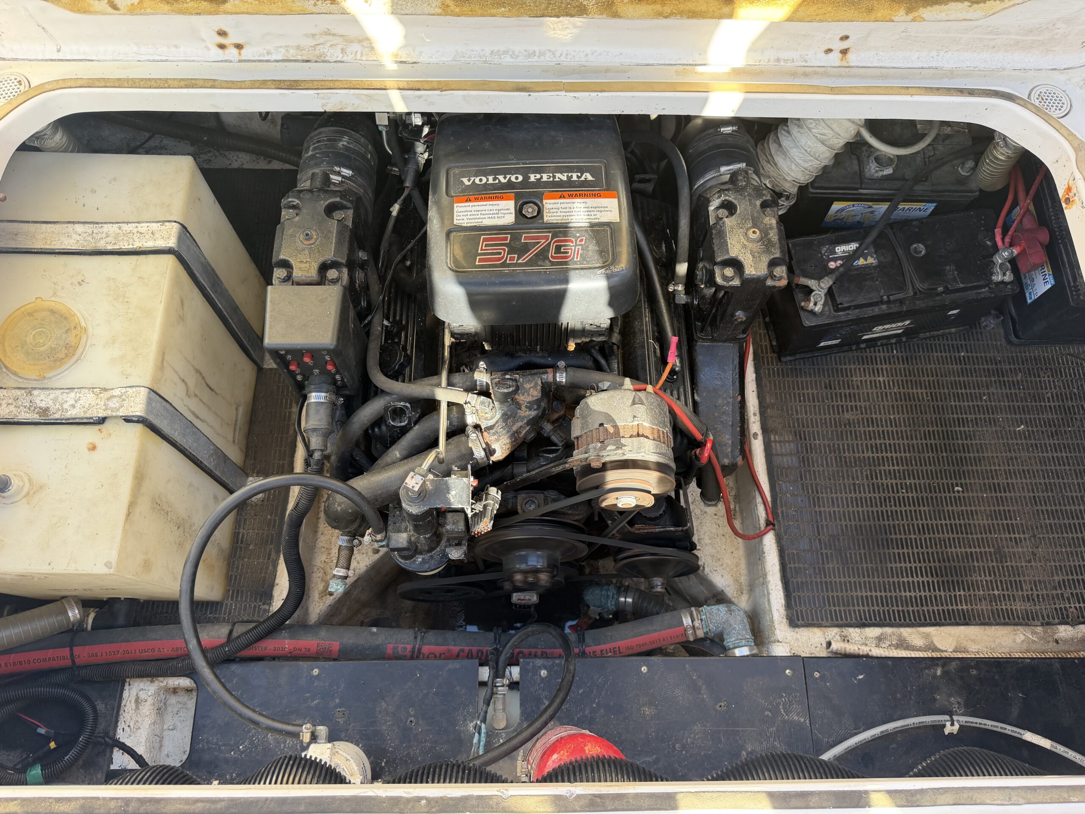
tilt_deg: -69.1
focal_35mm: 24
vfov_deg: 56.8
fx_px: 752
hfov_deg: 71.6
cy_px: 407
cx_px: 542
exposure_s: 1/183
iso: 100
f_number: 1.78
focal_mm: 6.76
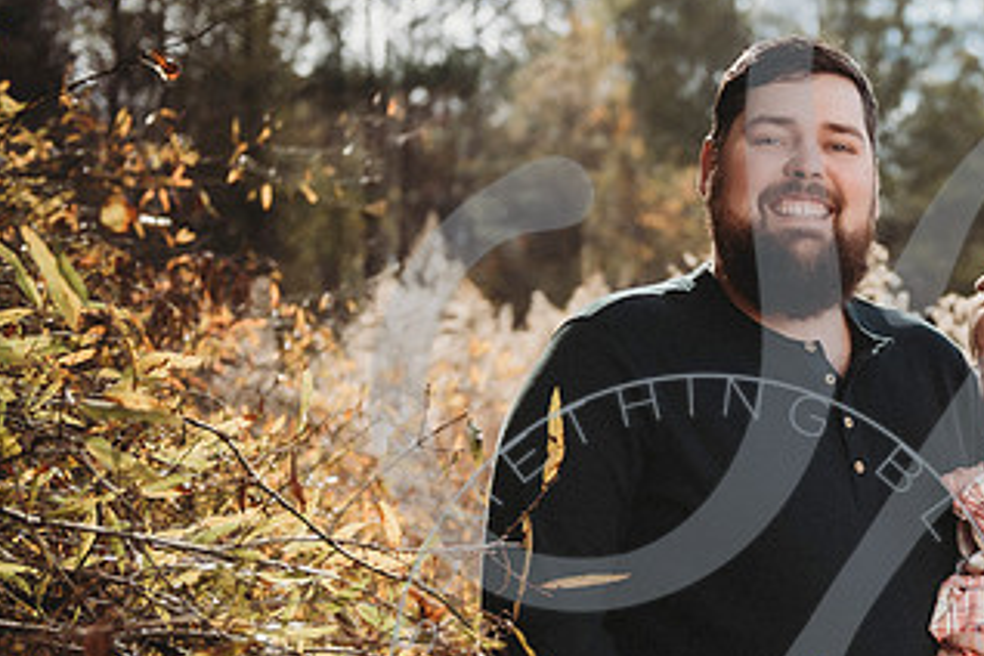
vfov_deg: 18.6
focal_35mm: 73
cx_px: 860
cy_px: 432
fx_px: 1995
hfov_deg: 26.9
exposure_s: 1/2000
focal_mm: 40
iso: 100
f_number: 2.8
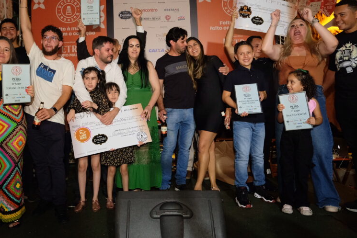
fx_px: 288
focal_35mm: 29
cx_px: 146
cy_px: 83
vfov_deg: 44.5
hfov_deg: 63.2
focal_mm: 13
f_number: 3.6
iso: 2500
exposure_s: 1/125
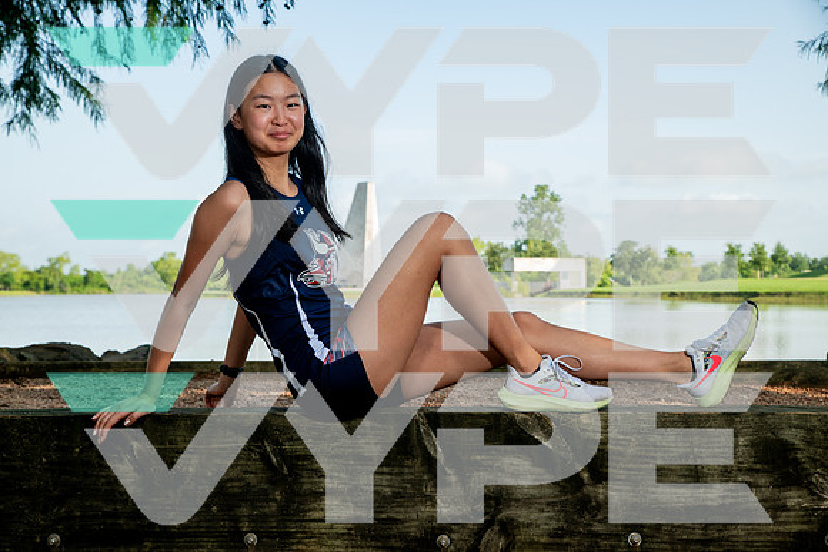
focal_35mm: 58
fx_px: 1334
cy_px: 276
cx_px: 414
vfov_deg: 23.4
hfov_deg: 34.5
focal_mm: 58
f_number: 7.1
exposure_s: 1/200
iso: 200
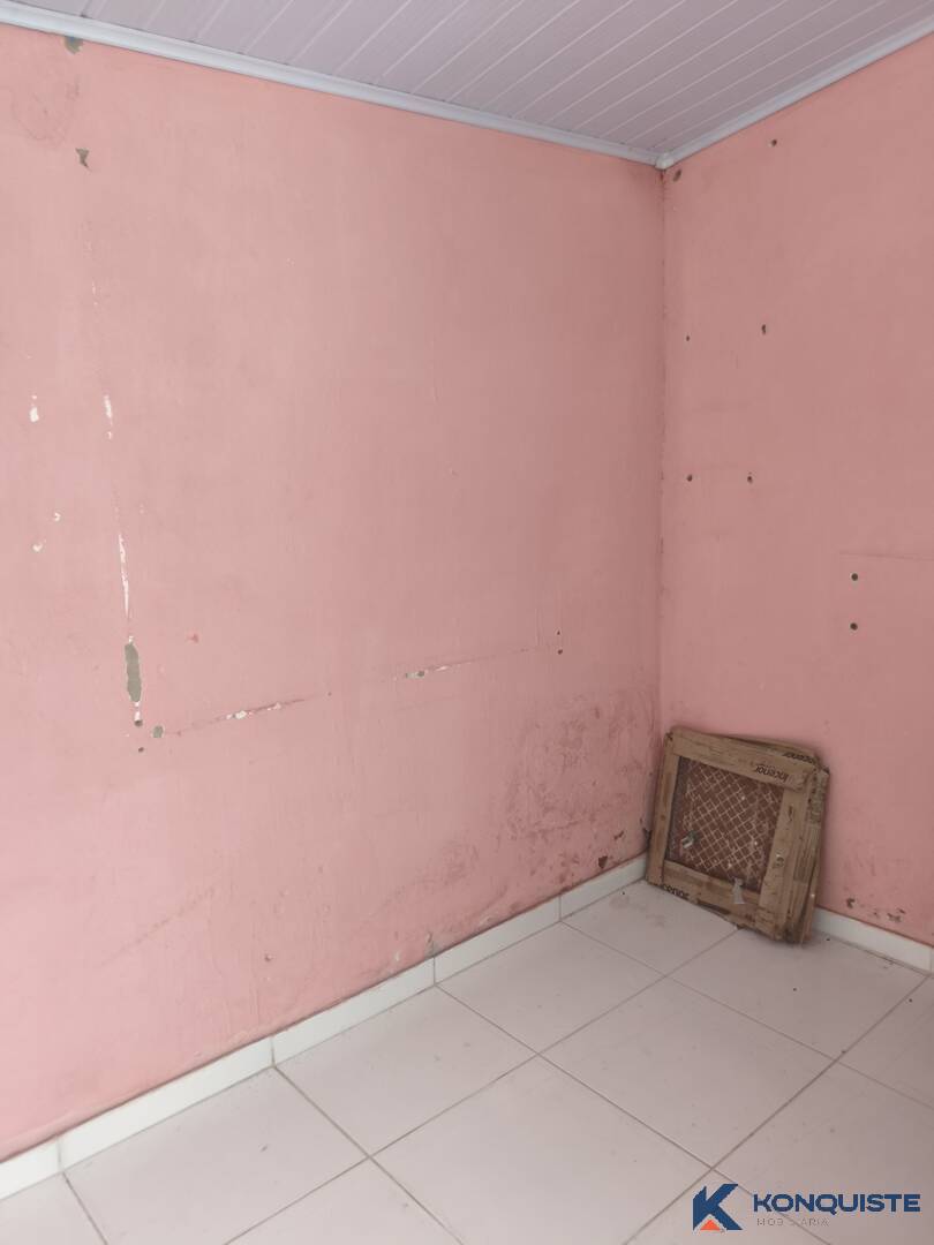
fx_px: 935
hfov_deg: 53.1
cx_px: 467
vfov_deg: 67.3
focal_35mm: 26
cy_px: 622
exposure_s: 1/665
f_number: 1.5
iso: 400
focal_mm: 4.94
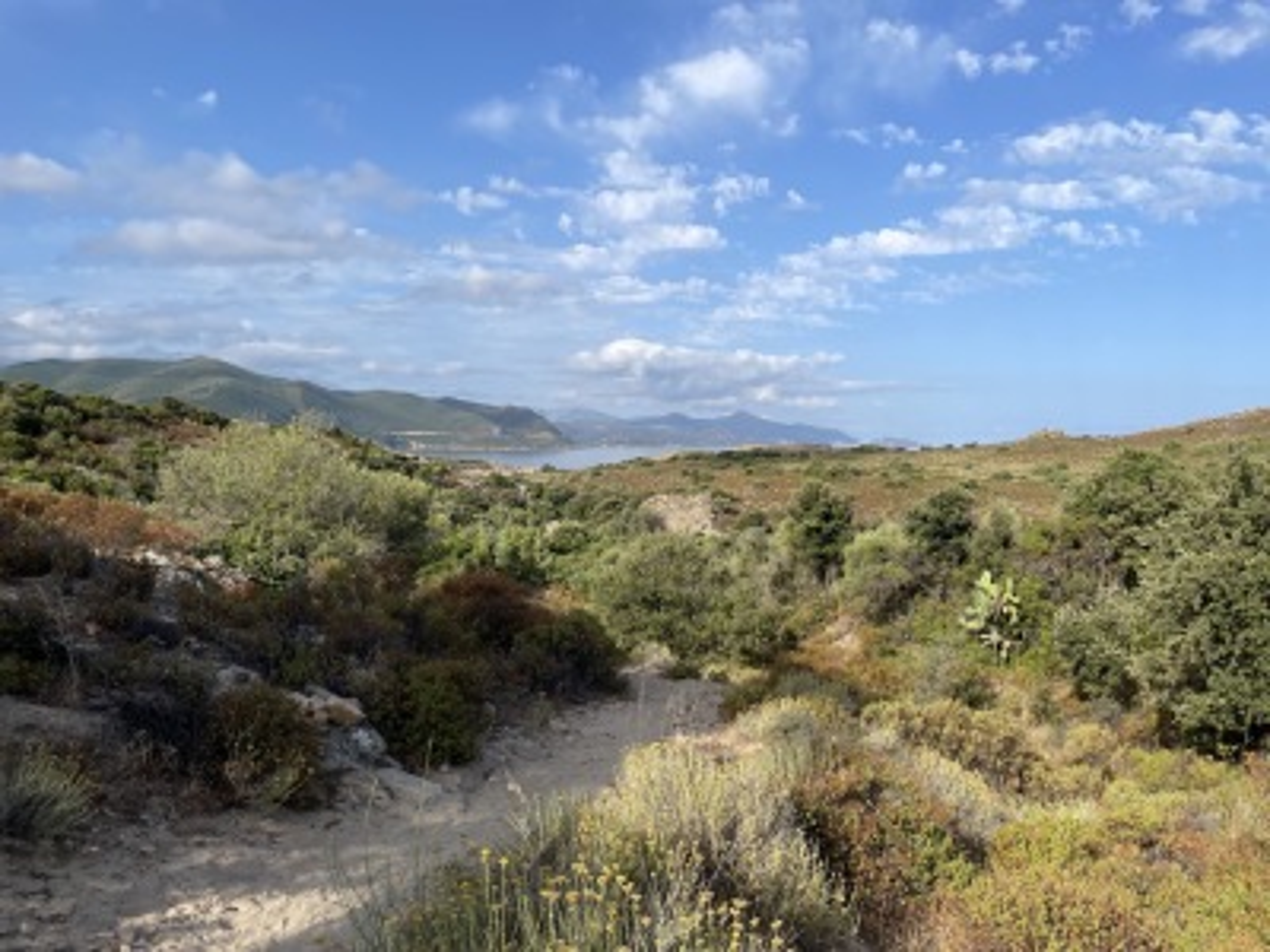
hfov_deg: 67.3
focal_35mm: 26
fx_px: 954
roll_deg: -0.5
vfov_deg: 53.1
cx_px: 635
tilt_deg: -1.5
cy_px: 476
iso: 32
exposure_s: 1/3401
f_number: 1.6
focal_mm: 4.2
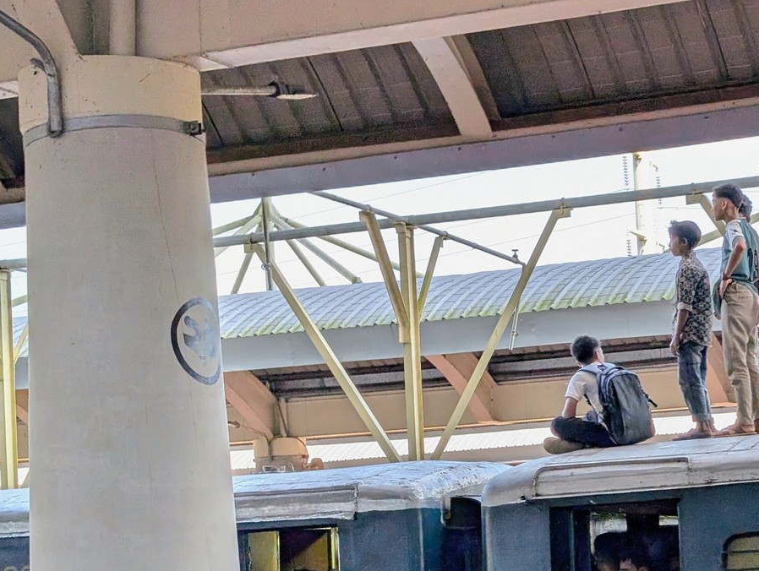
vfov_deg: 16.8
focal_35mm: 87
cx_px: 643
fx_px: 1910
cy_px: 488
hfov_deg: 22.1
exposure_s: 1/290
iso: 23
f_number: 1.68
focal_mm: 6.9
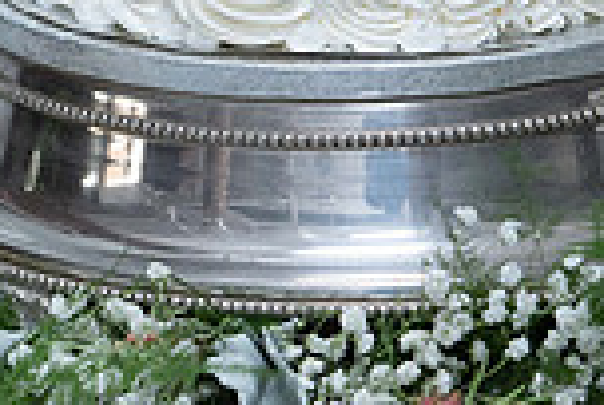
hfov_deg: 5.1
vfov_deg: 3.4
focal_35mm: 400
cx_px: 306
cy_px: -129
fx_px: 6724
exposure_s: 1/400
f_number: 5
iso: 800
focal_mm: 105
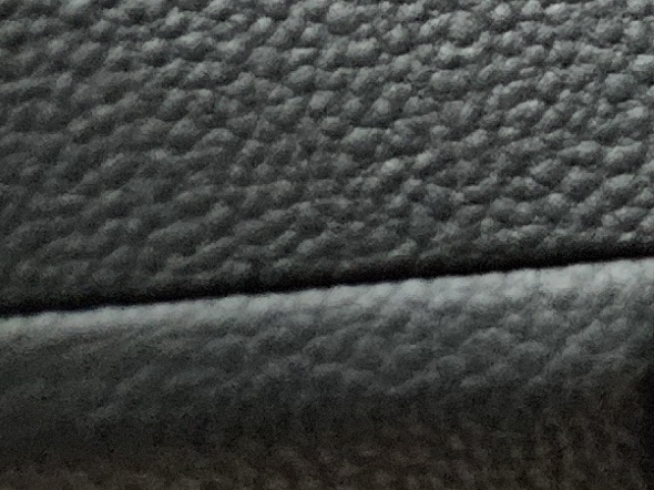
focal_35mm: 156
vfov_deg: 7.8
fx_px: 2946
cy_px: -1151
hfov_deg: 9.7
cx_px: 1983
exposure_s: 1/21
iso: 1250
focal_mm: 5.4
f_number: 1.8
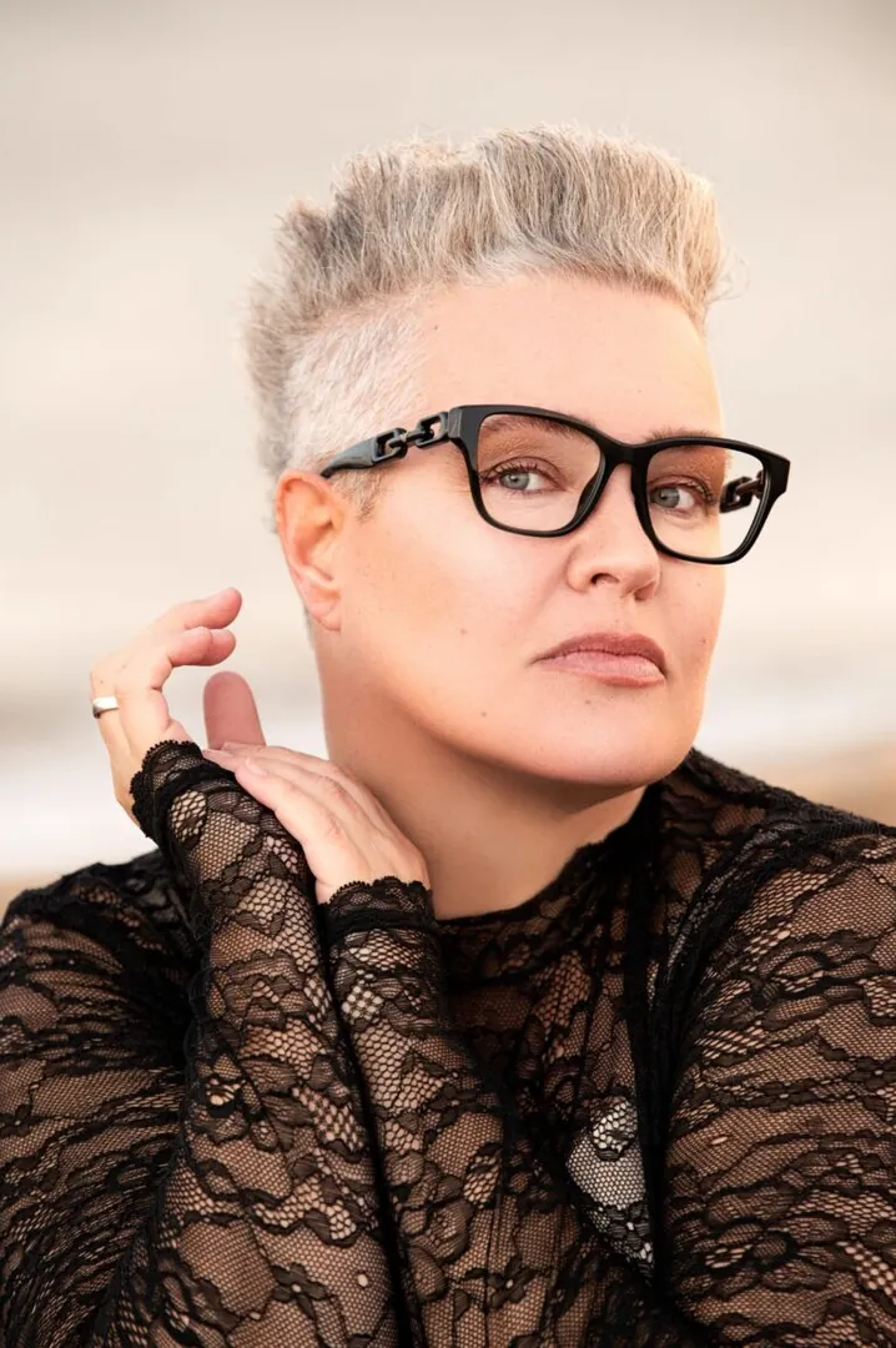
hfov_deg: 7.6
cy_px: 674
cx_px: 448
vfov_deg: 11.4
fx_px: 6732
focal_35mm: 180
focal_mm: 180
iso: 320
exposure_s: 1/250
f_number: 4.5
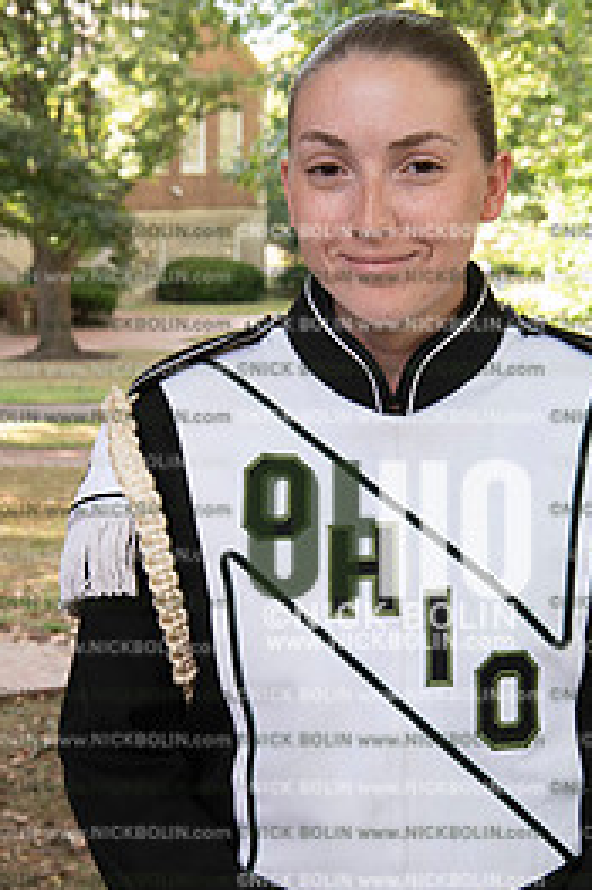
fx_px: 1902
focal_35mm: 77
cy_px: 555
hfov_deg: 17.7
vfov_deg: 26.3
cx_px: 389
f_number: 8
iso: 800
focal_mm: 45
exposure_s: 1/100
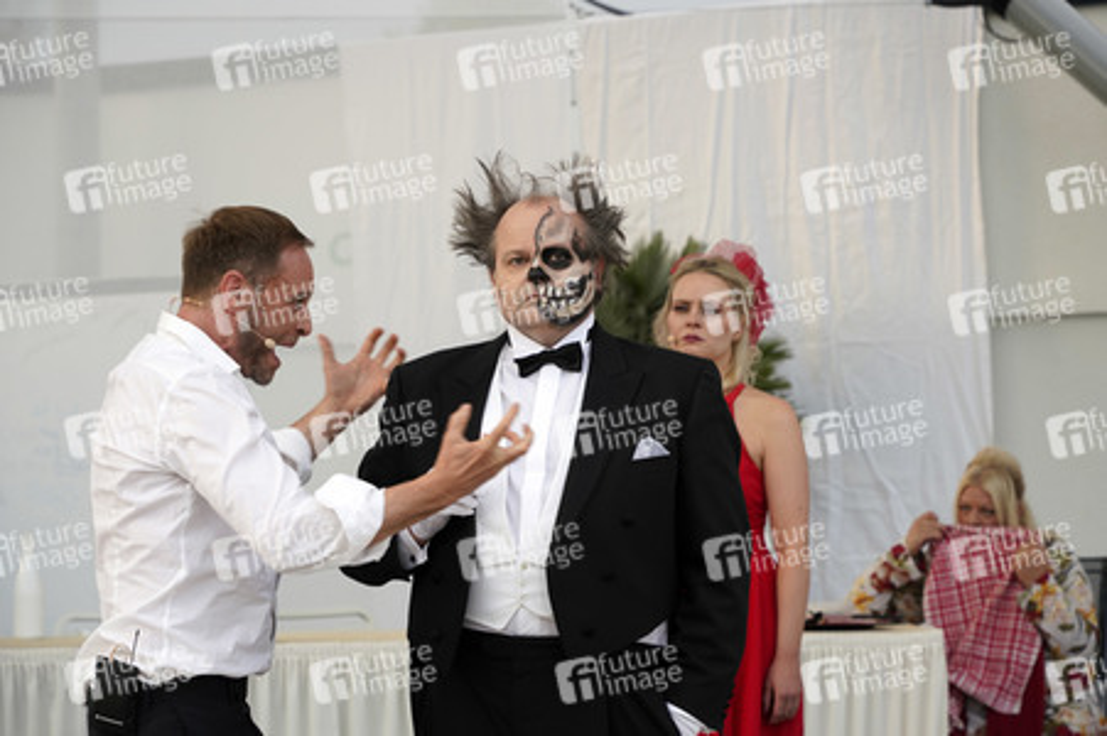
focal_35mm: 113
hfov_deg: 18.1
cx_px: 554
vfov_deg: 12.1
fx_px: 3472
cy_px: 368
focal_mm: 113
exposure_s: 1/250
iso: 640
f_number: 6.3
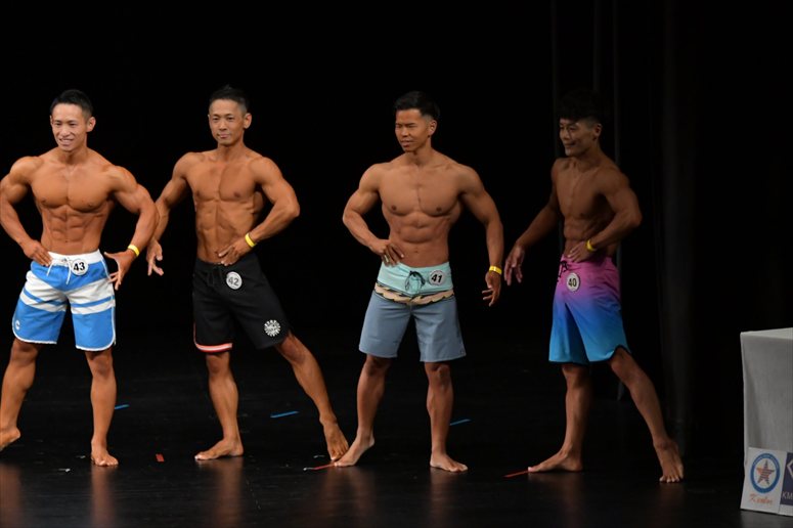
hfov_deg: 8.6
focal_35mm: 240
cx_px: 396
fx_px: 5284
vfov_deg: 5.7
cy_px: 264
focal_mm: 160
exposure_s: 1/400
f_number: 5.6
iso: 3200
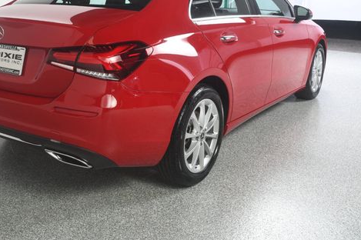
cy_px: 77
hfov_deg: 43.3
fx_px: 451
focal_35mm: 45
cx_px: 133
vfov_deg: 29.6
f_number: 6.3
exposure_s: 1/160
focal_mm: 22
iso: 100
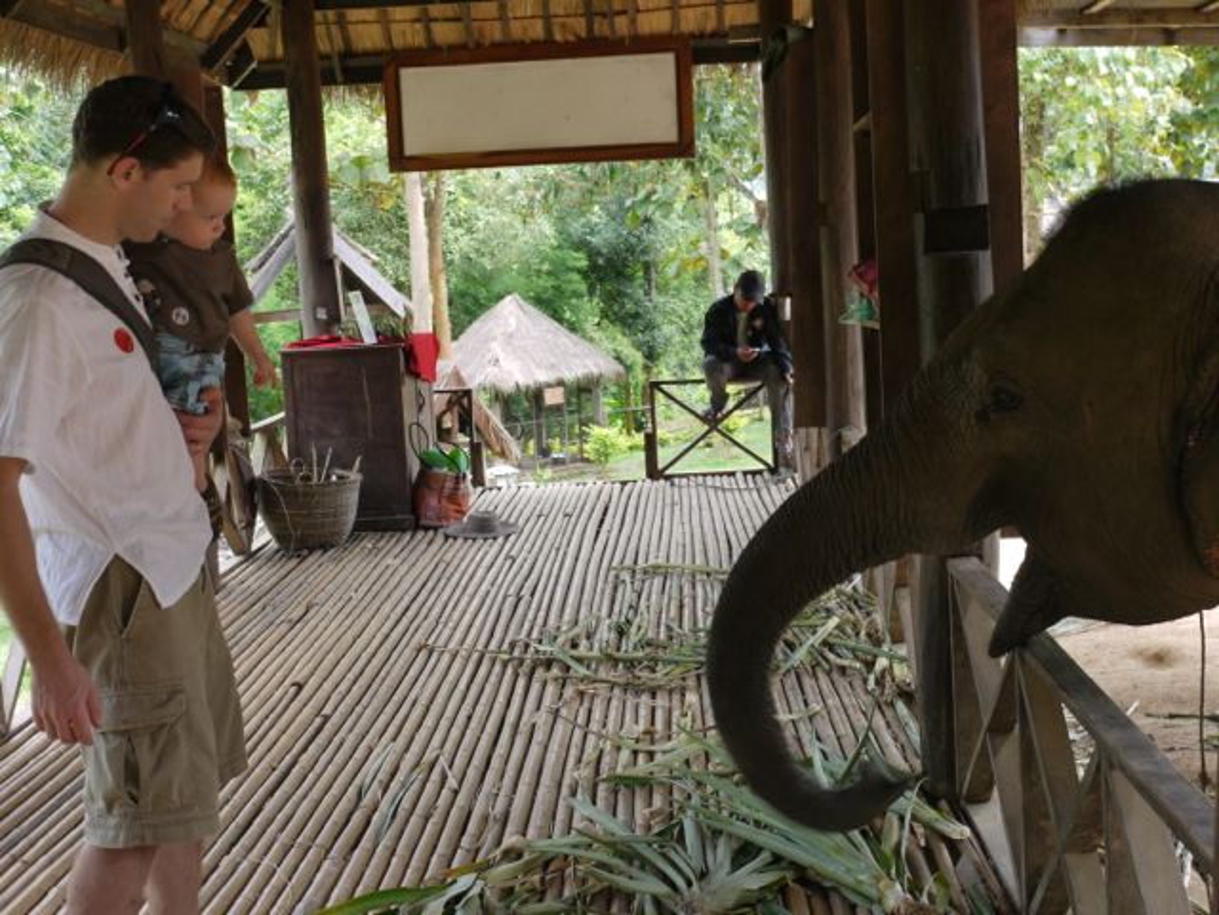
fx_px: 1620
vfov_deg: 31.5
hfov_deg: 41.2
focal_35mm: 46
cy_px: 458
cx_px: 610
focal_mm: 23
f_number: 4.7
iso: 125
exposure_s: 1/60
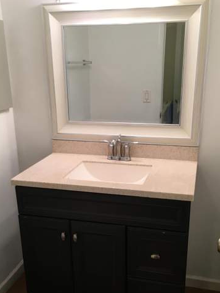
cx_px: 112
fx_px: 330
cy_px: 182
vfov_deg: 47.5
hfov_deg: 36.8
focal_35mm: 39
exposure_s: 1/30
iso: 50
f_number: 2.2
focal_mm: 4.15
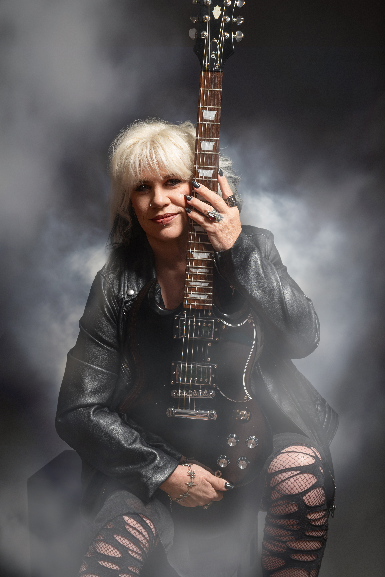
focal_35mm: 62
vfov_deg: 32.4
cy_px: 288
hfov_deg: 21.9
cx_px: 192
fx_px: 994
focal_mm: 62
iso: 100
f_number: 8
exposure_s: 1/200
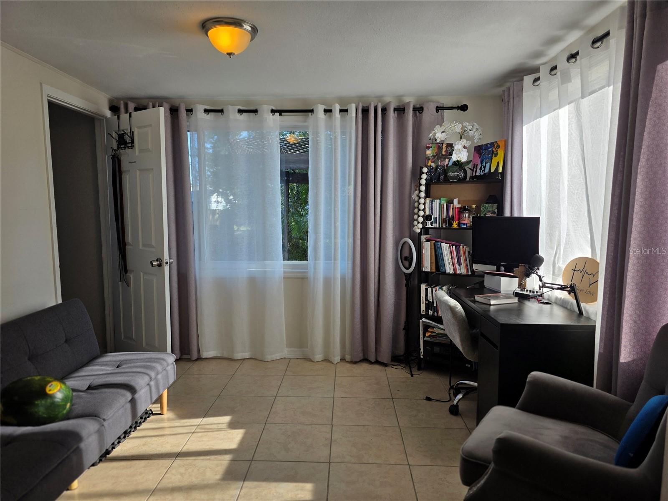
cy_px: 250
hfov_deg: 73.9
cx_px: 334
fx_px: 444
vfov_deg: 58.9
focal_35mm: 23
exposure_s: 1/1614
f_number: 1.7
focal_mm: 6.3
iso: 80
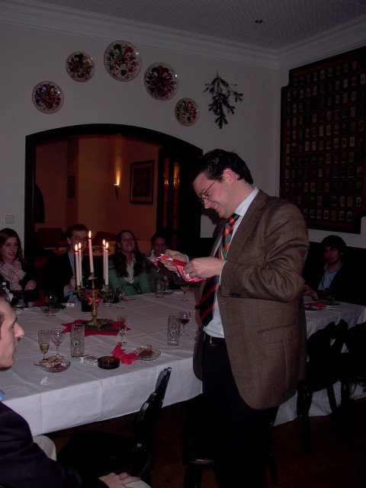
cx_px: 183
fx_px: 465
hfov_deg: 42.9
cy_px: 244
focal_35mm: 33
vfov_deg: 55.4
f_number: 2.05
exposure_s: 1/64.2
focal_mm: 7.15
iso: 100
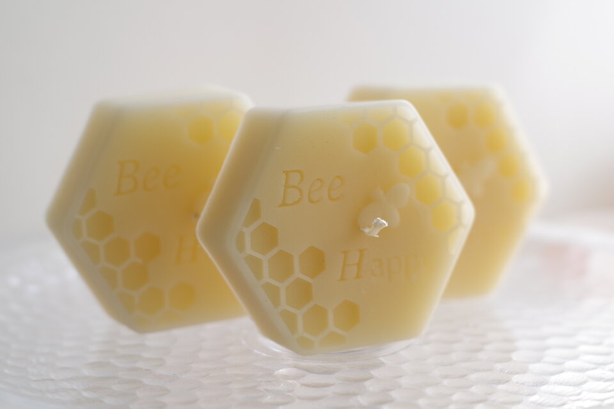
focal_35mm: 75
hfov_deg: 27.0
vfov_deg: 18.2
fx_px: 1279
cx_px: 307
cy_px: 204
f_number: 3.5
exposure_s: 1/100
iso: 400
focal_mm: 50
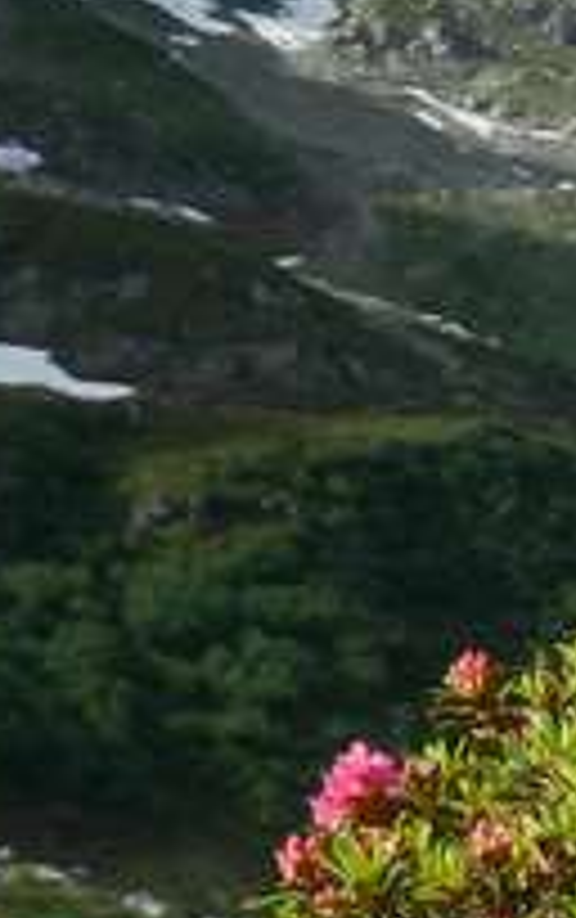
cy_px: 844
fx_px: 5736
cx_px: 1962
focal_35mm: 229
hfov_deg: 5.3
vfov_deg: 9.1
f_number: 4
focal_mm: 8.9
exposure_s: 1/320
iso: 80
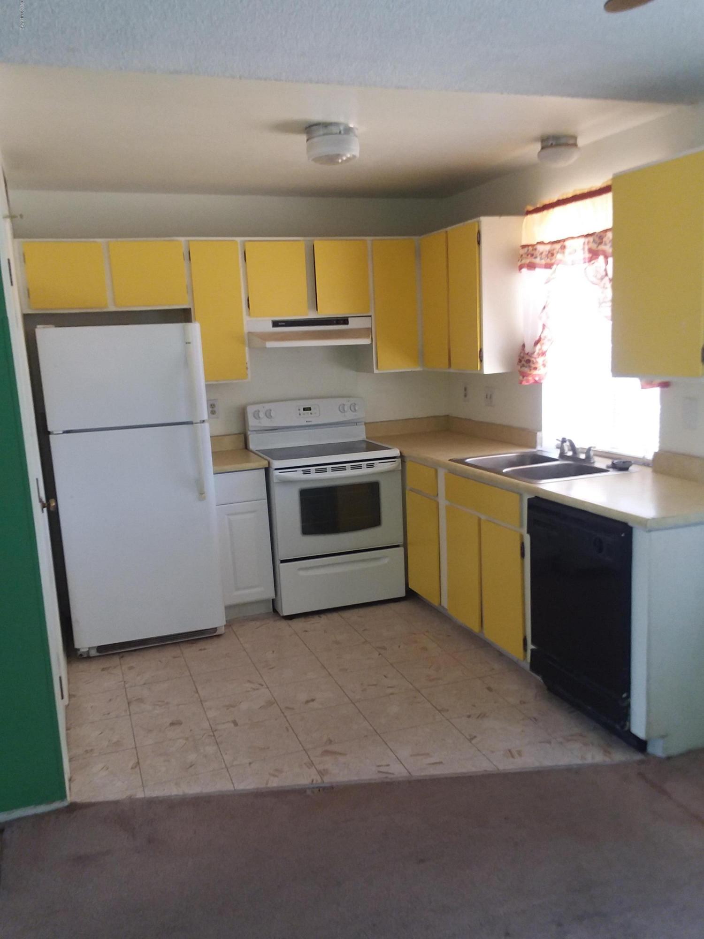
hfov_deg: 51.4
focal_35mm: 27
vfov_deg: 65.3
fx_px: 732
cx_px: 352
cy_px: 470
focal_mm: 2.91
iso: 100
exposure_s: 1/30
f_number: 1.9
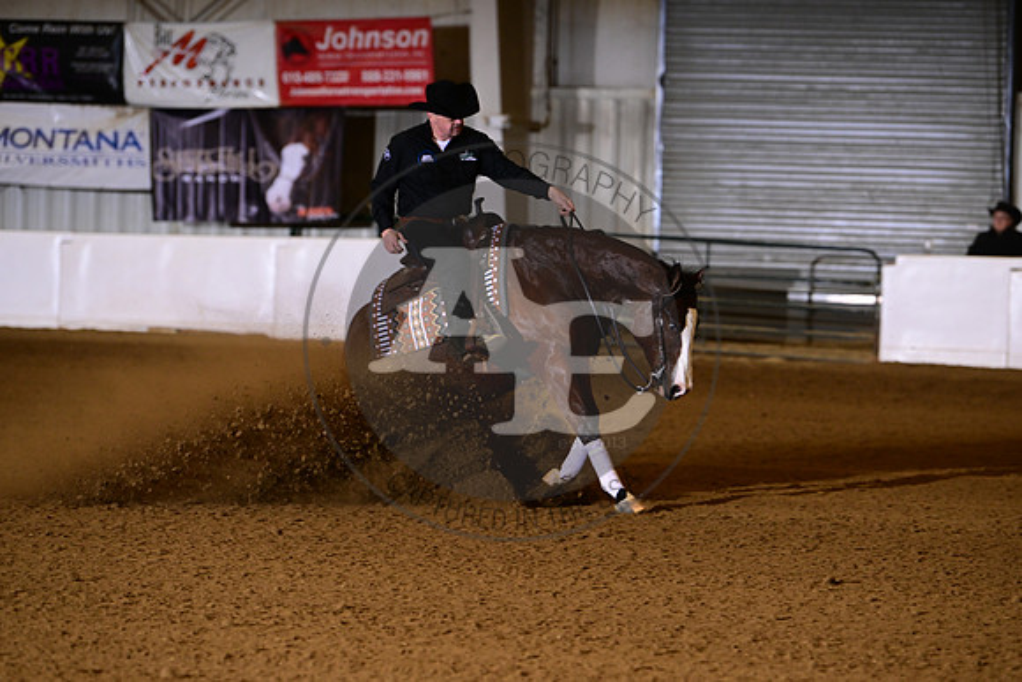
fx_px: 4685
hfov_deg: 12.4
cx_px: 511
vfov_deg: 8.3
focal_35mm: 165
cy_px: 341
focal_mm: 165
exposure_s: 1/200
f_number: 4
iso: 2000
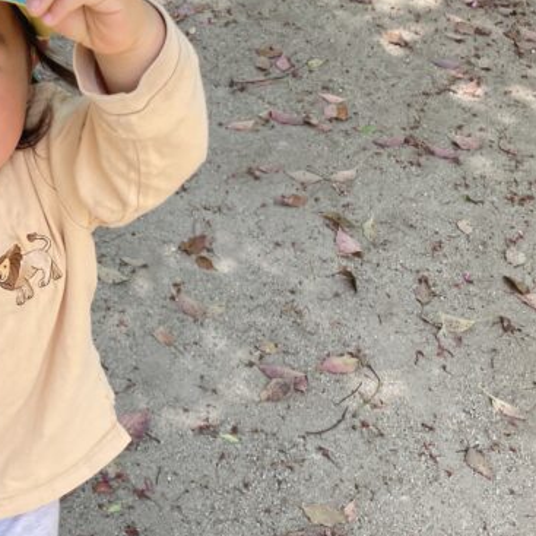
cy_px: 383
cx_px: 3
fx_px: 1209
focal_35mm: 69
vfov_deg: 24.8
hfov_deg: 23.9
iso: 20
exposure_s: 1/311
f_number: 1.8
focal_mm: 3.99
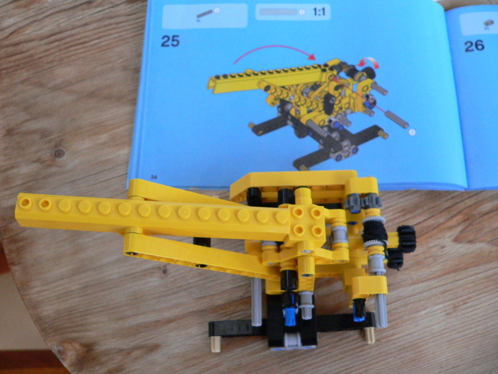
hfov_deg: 51.4
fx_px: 518
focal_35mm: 36
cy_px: 187
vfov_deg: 39.7
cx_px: 249
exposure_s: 1/100
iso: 400
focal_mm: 6
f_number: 2.8
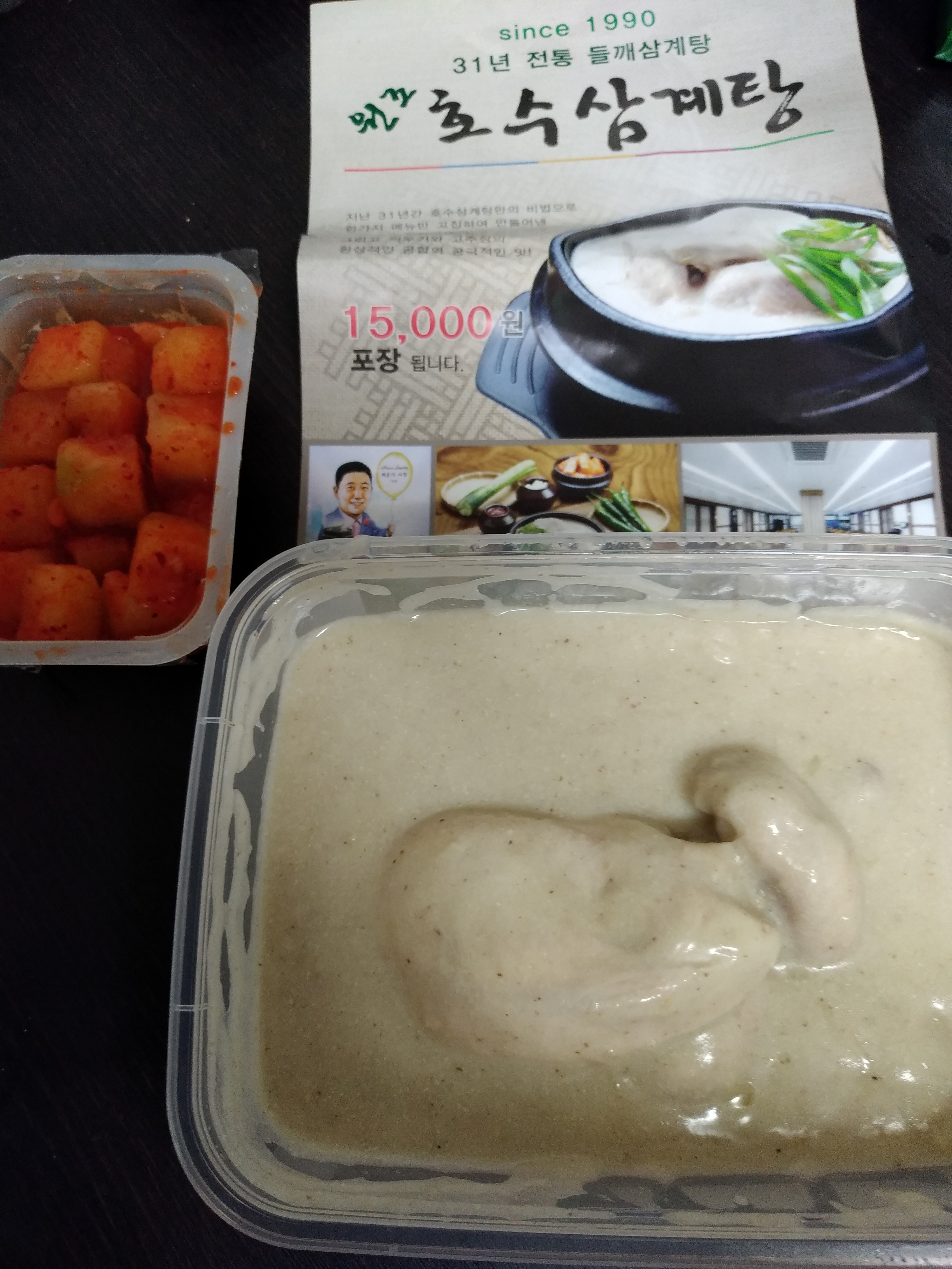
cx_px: 476
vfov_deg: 73.9
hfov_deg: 58.9
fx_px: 843
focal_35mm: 23
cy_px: 634
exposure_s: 1/30
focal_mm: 3.94
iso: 262
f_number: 1.9
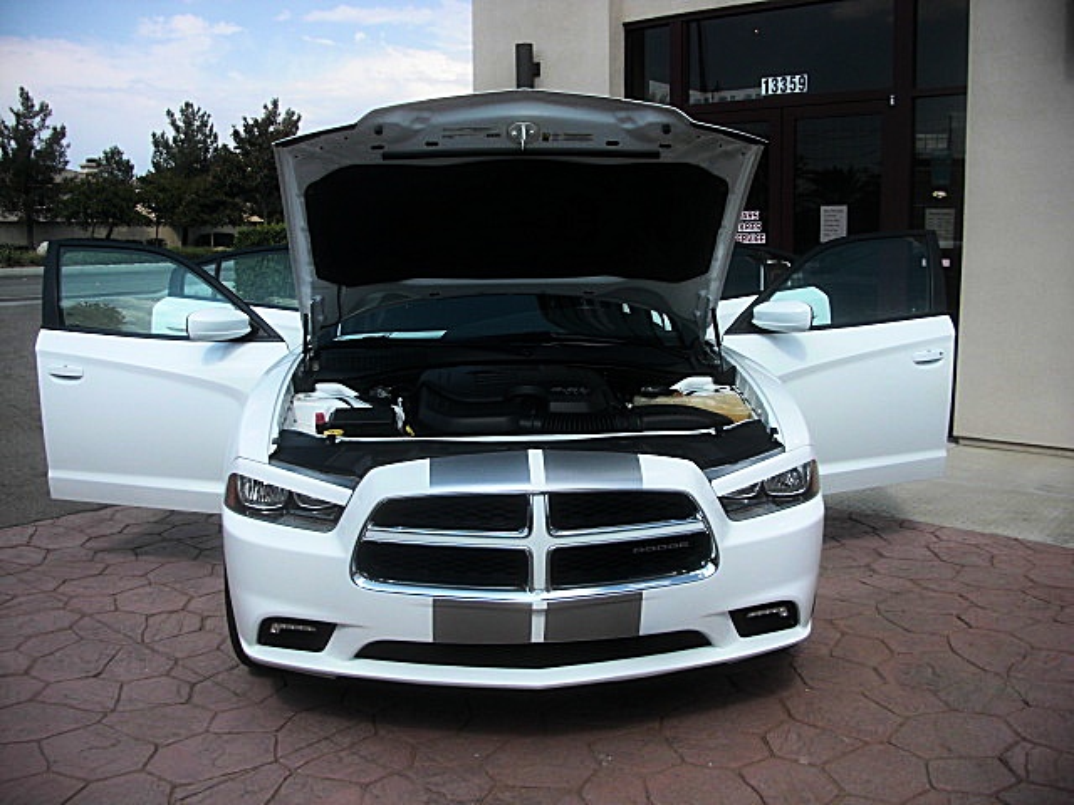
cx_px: 537
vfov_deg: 39.7
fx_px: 1117
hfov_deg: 51.4
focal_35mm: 36
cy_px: 402
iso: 50
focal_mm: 6.3
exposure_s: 1/800
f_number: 2.8
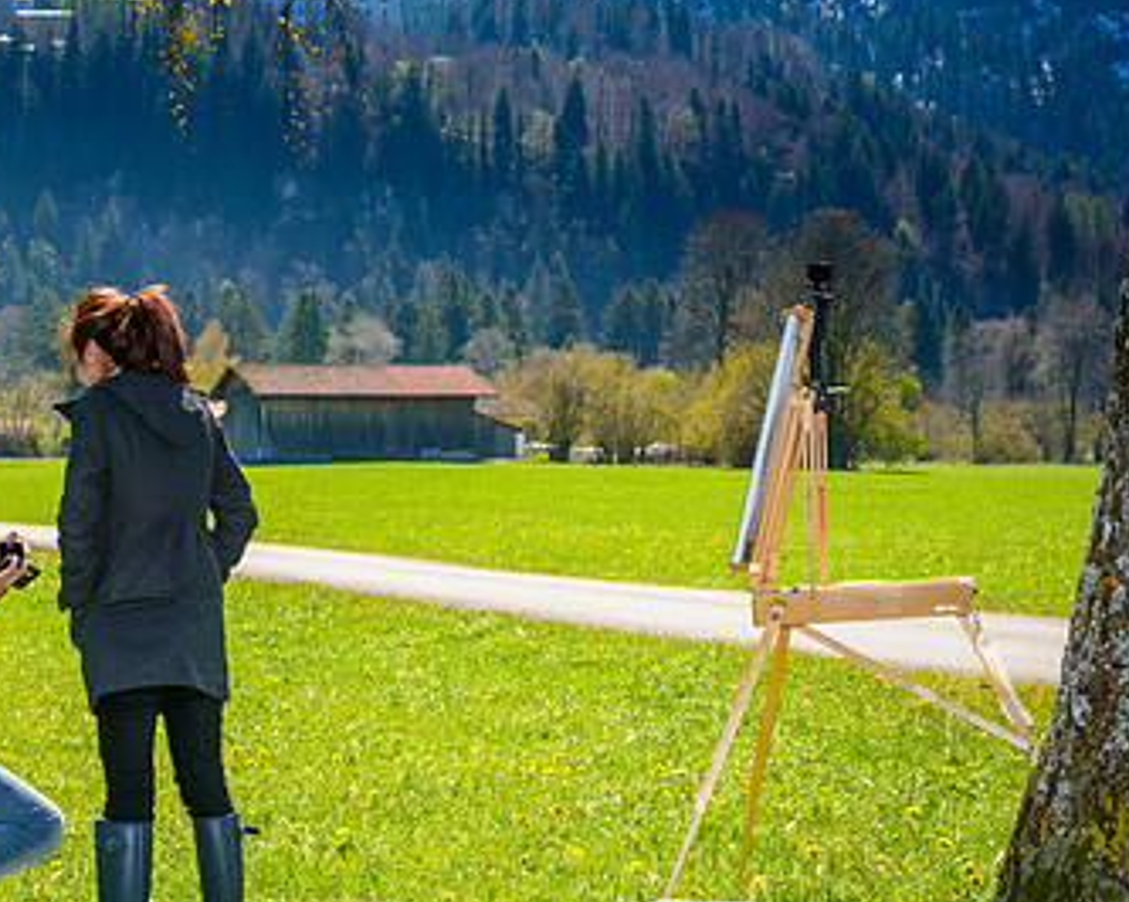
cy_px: 527
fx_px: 2839
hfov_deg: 22.1
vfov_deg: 18.0
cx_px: 176
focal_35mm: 85
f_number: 8
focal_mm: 52
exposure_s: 1/250
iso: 125
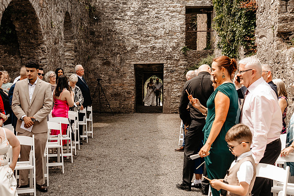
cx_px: 149
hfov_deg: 37.5
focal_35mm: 53
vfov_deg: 25.5
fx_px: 433
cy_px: 98
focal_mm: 35
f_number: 8
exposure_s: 1/320
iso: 800
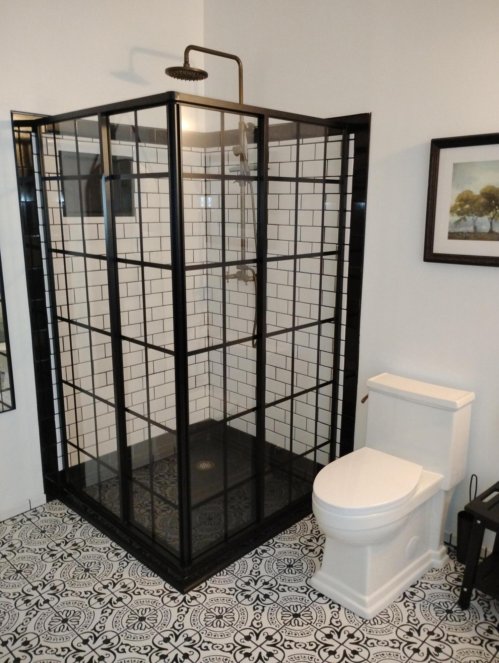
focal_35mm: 28
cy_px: 332
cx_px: 250
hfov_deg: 49.8
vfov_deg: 63.4
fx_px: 537
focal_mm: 4.26
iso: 1494
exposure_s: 1/30
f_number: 1.8
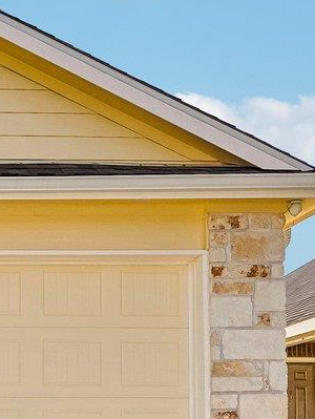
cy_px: 428
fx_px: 836
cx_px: -124
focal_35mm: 69
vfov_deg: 26.5
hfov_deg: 19.3
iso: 400
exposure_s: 1/500
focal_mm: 14
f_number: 8
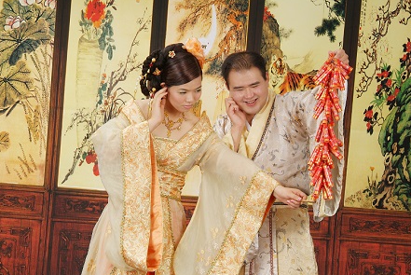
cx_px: 218
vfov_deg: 13.5
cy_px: 151
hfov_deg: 20.0
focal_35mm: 102
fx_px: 1166
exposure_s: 1/125
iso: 100
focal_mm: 60
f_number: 11
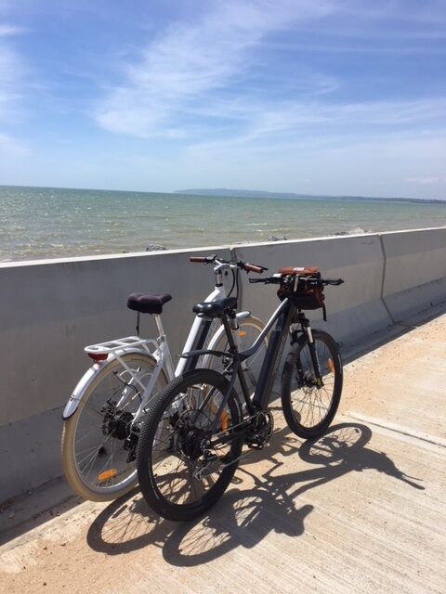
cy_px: 297
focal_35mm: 29
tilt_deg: -10.7
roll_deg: -1.6
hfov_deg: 48.2
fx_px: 498
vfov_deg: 61.7
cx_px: 223
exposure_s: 1/2198
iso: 25
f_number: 2.2
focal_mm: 4.15
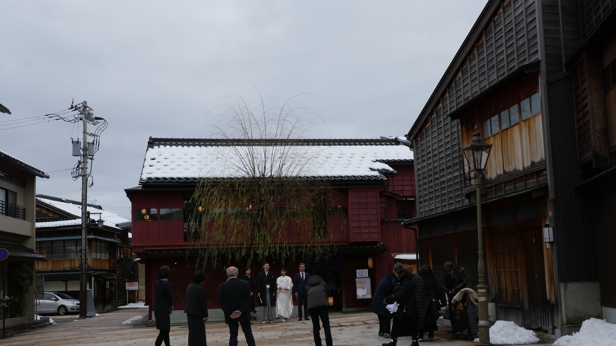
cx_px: 305
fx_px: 653
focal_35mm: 40
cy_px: 211
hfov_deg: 50.5
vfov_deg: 29.6
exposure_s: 1/400
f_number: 5.6
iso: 200
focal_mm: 18
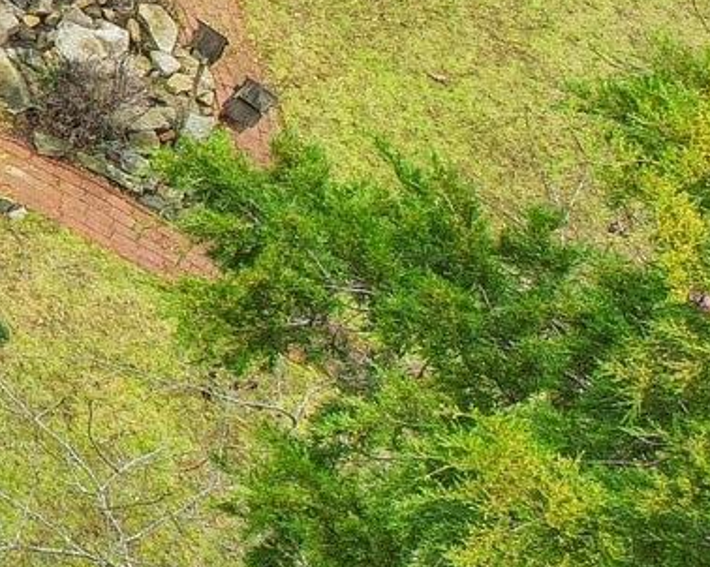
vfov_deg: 13.0
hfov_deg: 12.9
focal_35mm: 112
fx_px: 2352
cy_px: -301
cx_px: -1024
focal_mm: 8.4
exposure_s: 1/160
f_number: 2.8
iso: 100
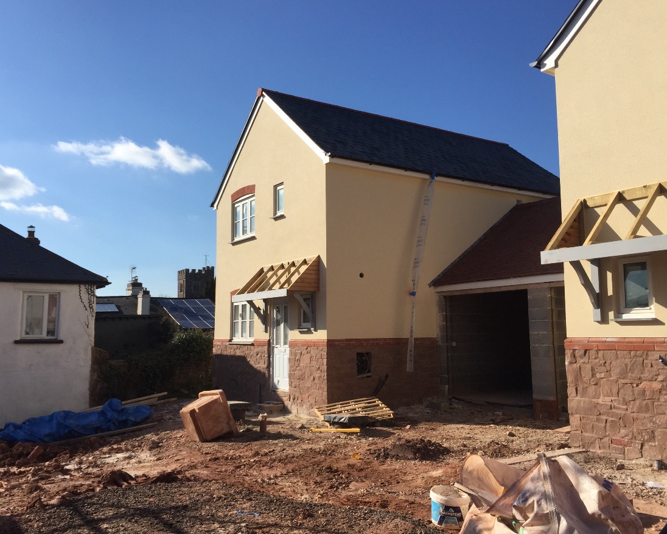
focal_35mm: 31
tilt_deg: +4.0
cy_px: 267
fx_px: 612
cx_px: 315
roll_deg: +0.5
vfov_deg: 47.1
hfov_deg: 57.1
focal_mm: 4.15
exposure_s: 1/2475
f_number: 2.2
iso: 32
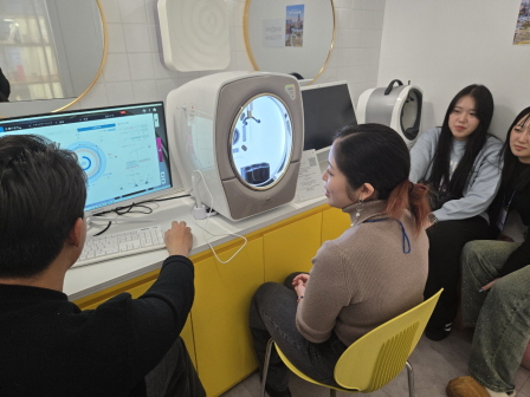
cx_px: 265
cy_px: 198
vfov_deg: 58.9
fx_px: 352
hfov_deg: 73.9
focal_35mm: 23
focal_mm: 5.4
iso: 100
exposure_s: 1/120
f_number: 1.8
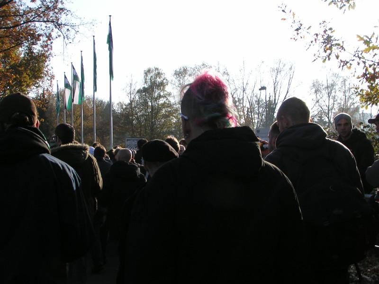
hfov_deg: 42.1
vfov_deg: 32.2
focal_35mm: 45
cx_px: 190
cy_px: 142
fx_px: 493
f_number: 5.6
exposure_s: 1/320
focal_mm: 6.9
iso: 50
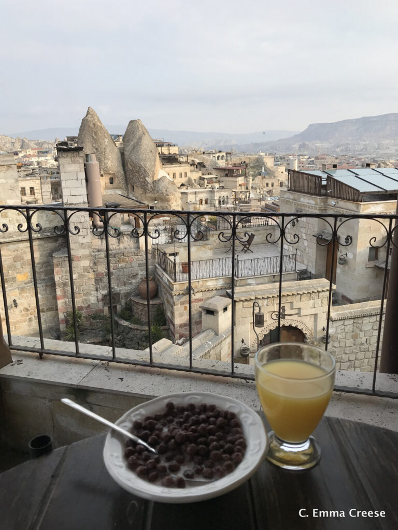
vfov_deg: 63.4
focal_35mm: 28
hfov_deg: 49.7
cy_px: 265
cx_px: 199
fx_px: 429
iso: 20
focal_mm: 3.99
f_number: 1.8
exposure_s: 1/1277
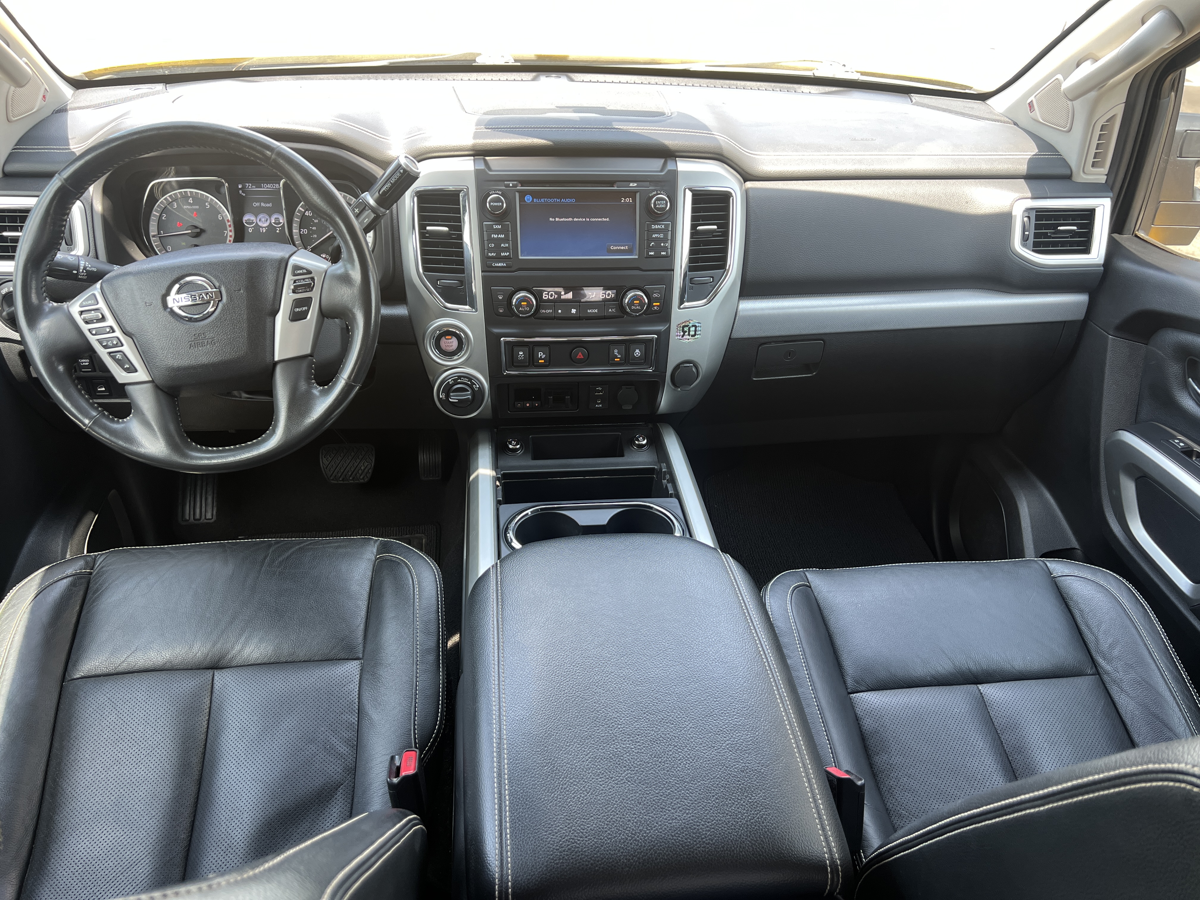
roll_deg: -3.3
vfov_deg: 53.1
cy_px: 450
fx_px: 901
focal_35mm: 26
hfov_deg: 67.3
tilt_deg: -35.1
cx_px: 600
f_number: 1.5
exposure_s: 1/121
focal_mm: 5.7
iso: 64
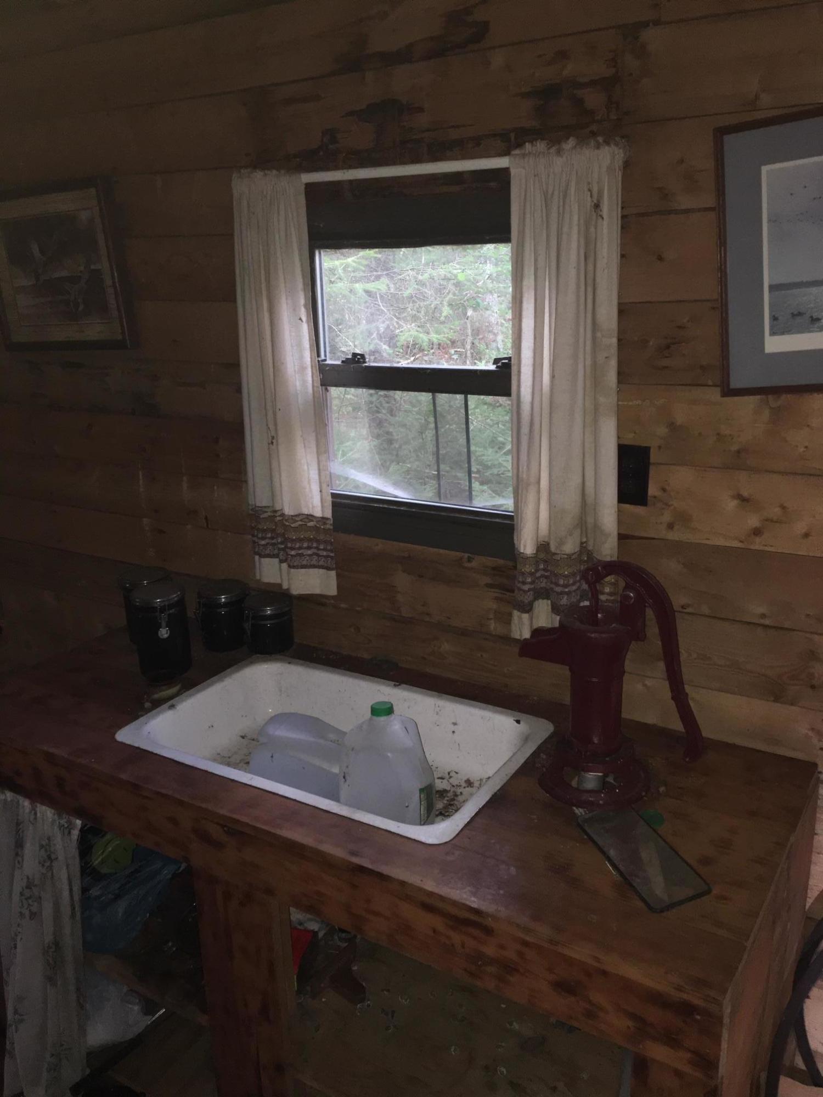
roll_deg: +1.8
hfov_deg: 48.2
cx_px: 412
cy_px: 548
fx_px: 919
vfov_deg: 61.7
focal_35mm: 29
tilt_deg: -16.2
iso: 80
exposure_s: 1/17
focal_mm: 4.15
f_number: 2.2
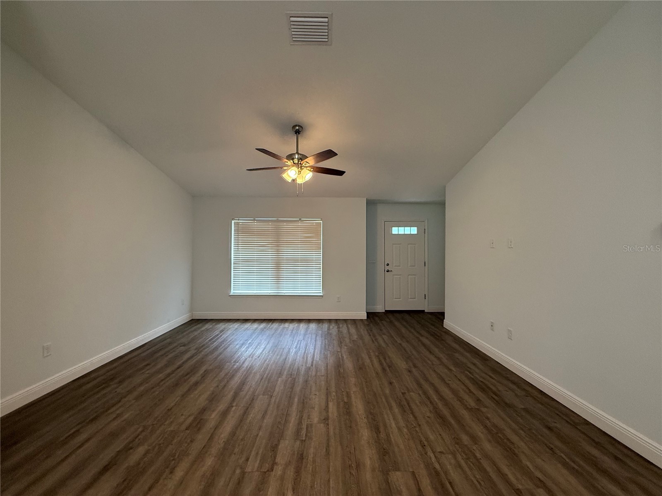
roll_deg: +0.0
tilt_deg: +0.3
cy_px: 248
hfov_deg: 102.1
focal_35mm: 14
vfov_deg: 85.7
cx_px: 331
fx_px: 268
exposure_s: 1/120
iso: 320
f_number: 2.2
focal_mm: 2.22
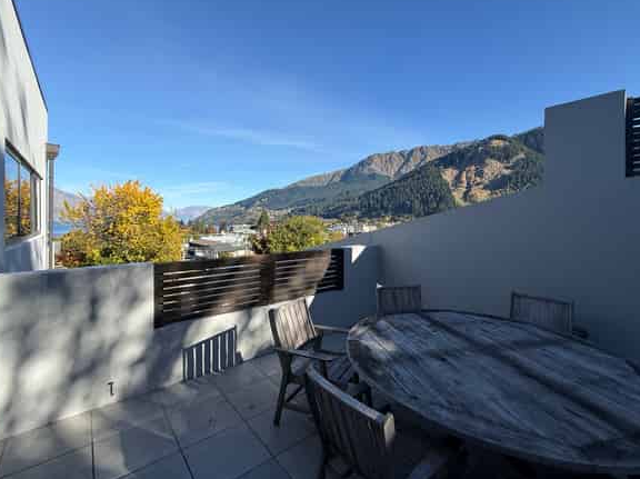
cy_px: 223
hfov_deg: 94.5
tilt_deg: -1.2
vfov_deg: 77.9
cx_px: 333
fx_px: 296
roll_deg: -0.5
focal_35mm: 16
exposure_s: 1/1105
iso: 50
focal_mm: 2.22
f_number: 2.2
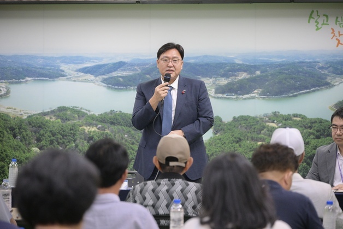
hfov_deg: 10.3
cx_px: 172
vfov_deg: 6.9
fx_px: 1906
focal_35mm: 200
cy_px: 114
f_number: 6.3
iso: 4000
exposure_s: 1/160
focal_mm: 200
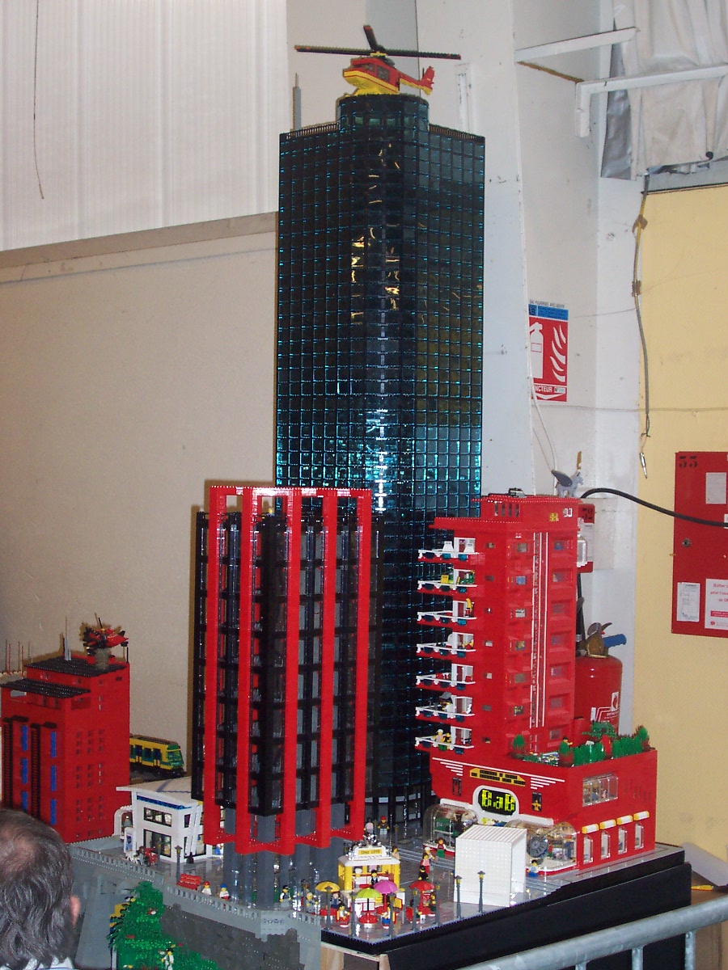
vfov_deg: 33.8
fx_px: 1598
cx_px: 364
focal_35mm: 57
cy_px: 485
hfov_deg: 25.7
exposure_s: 1/60
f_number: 3.4
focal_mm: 8.6
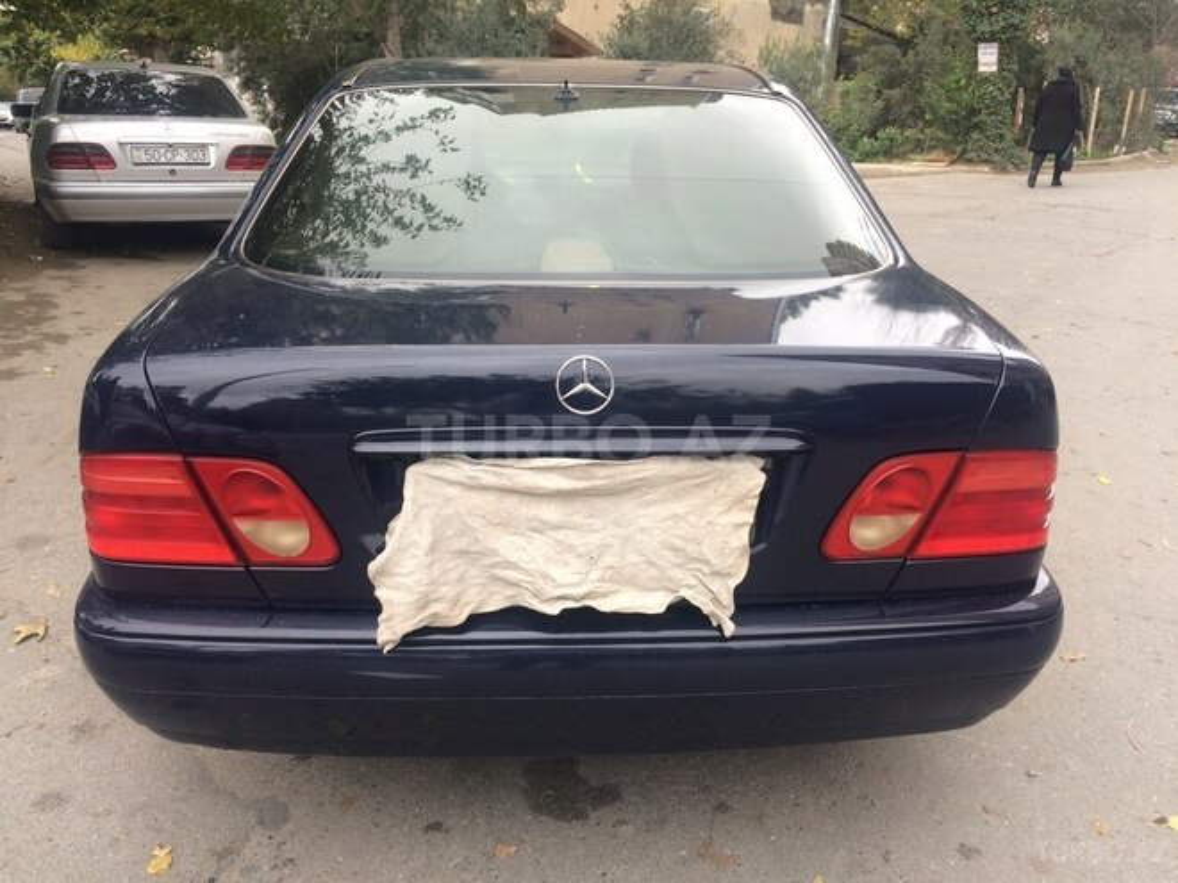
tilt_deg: -17.8
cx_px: 589
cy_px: 442
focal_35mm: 29
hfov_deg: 61.7
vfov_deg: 48.2
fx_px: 987
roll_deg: -2.5
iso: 32
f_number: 2.2
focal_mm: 4.15
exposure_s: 1/124
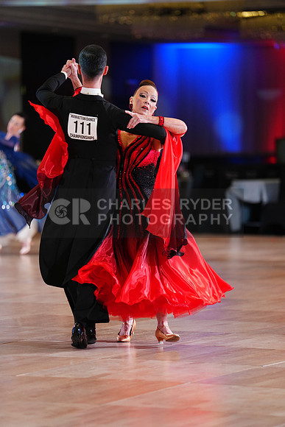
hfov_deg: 7.3
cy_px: 214
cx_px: 142
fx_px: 2231
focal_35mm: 188
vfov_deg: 10.9
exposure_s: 1/320
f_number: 2.8
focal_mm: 188
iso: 1600
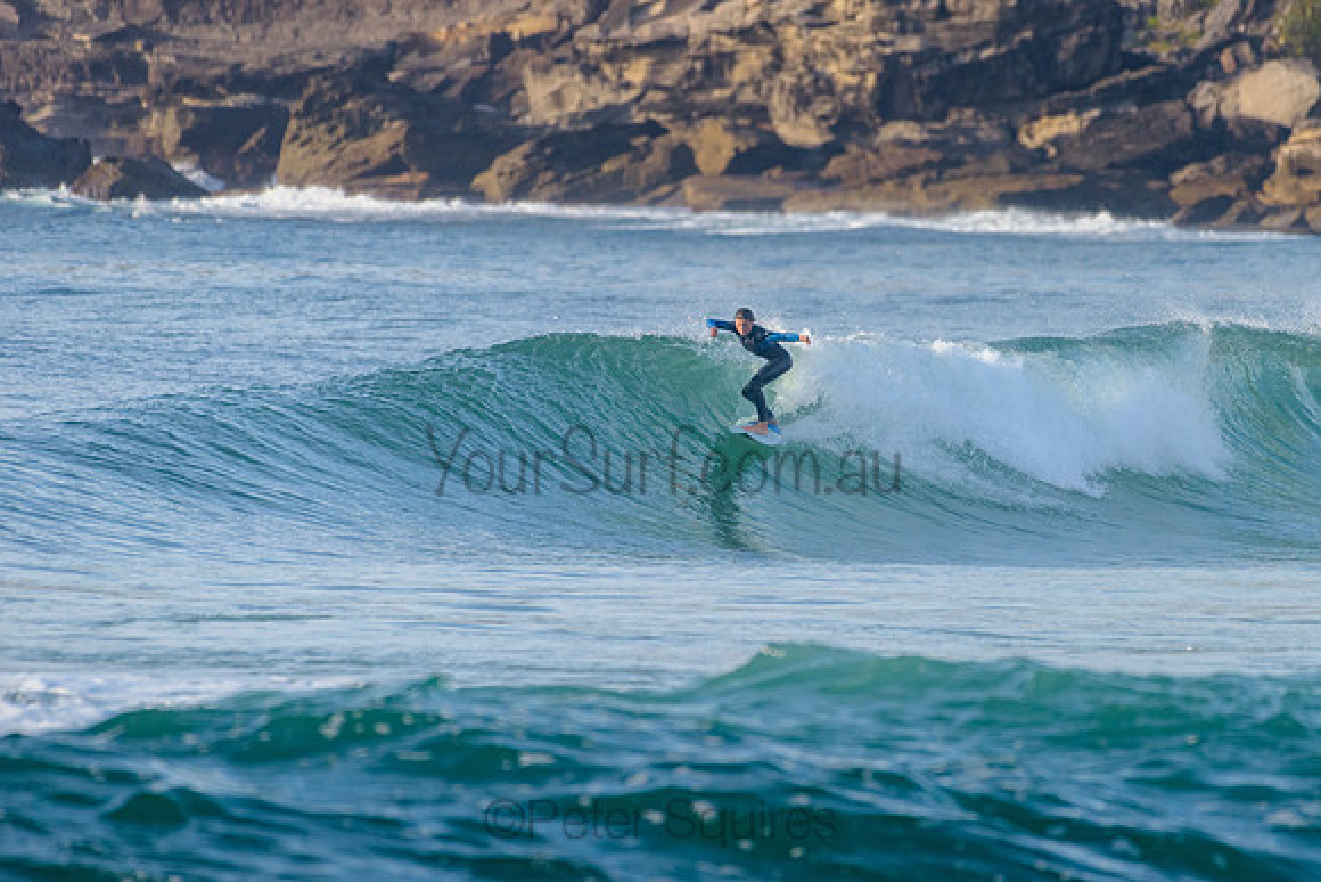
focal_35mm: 613
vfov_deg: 2.2
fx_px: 22503
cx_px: 804
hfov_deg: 3.4
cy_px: 403
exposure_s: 1/2000
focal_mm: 500
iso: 640
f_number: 5.6
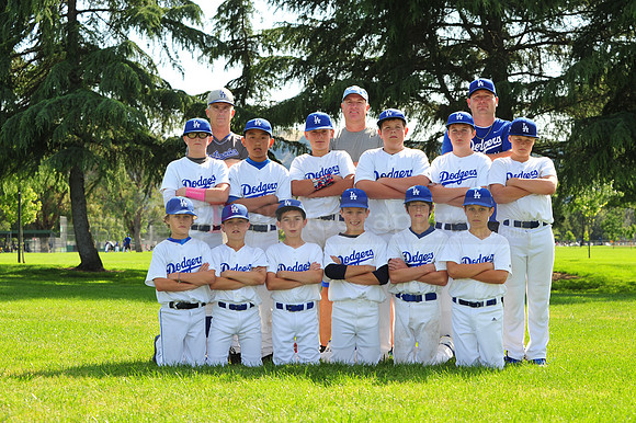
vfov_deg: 17.0
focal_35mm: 80
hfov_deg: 25.4
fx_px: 1412
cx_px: 318
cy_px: 212
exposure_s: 1/400
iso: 320
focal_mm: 80
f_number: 8
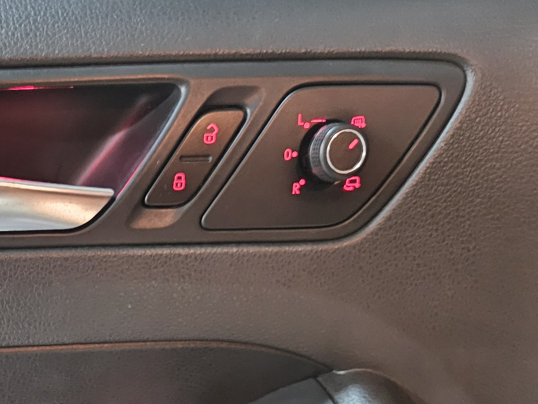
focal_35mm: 51
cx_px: 34
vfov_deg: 26.7
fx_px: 793
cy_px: 422
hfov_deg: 34.9
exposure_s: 1/15
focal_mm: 5.4
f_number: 1.8
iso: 1600
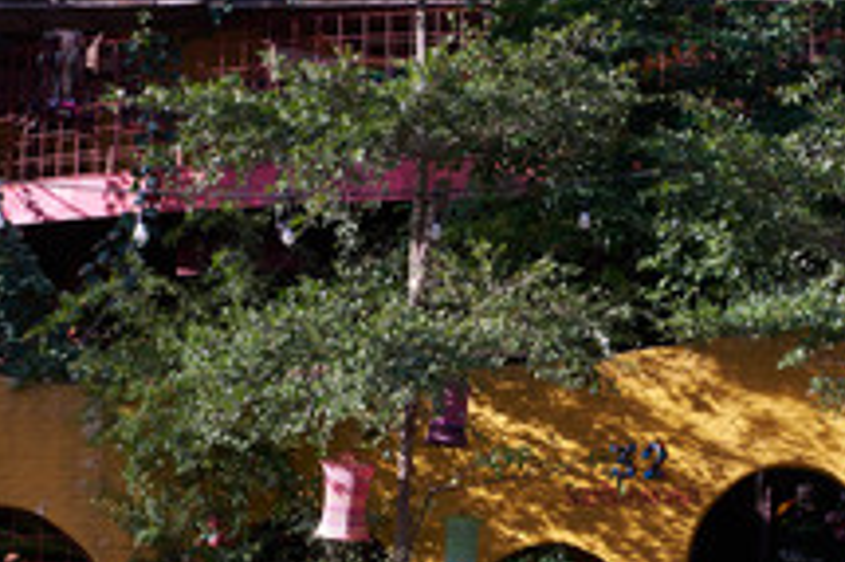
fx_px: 2885
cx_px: 629
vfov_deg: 11.1
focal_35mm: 123
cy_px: 364
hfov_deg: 16.6
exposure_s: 1/1000
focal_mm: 35
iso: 200
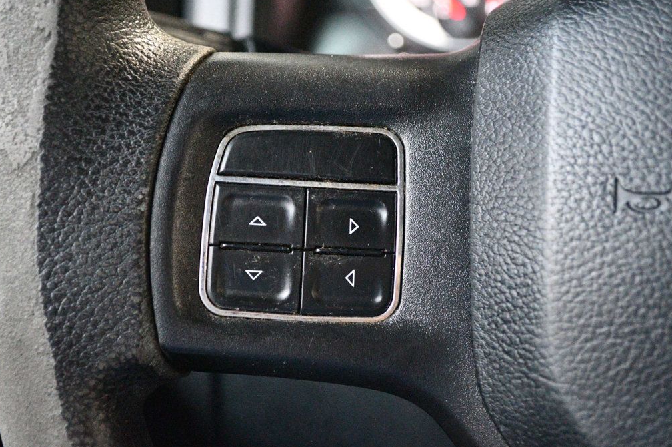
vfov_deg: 21.2
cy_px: 224
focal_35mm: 64
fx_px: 1194
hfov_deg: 31.4
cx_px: 332
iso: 12800
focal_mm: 42
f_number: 5.3
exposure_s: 1/60
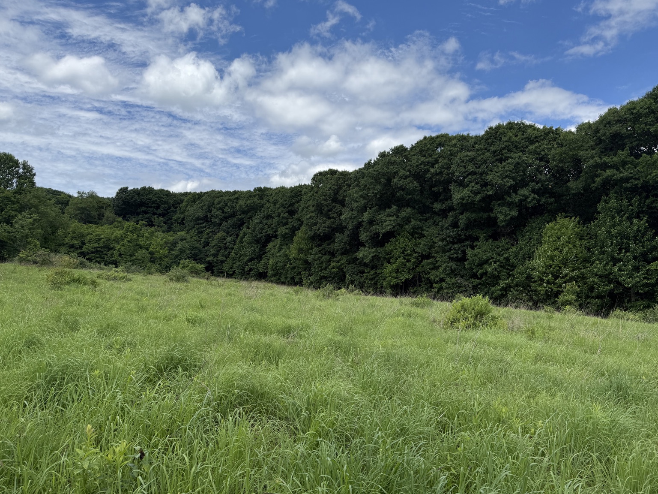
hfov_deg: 69.4
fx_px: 475
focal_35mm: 25
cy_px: 238
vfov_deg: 54.9
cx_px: 335
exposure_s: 1/4975
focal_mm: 6.76
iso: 80
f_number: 1.78
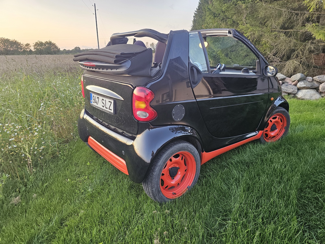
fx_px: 216
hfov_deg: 73.9
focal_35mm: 23
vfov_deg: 58.9
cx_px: 162
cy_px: 122
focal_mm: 6.3
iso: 320
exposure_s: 1/100
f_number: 1.7
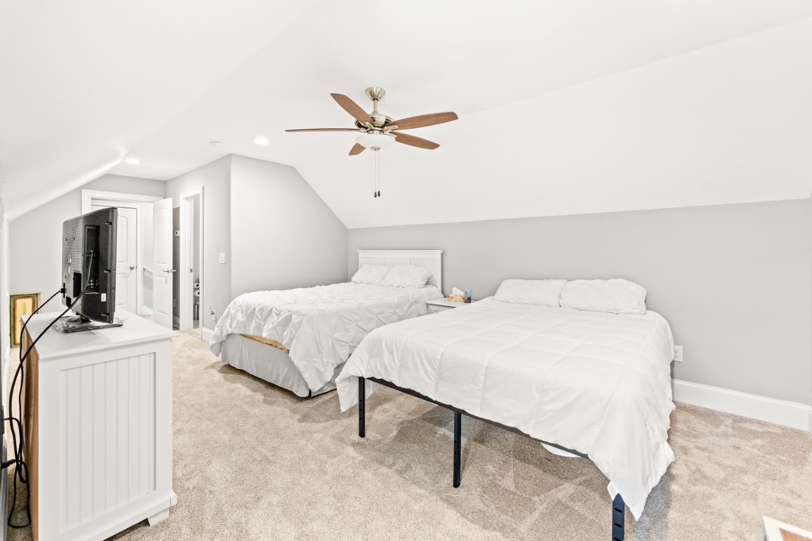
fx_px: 334
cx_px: 406
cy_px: 270
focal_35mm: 15
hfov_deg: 101.1
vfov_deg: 78.1
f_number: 7.1
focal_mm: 14.8
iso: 320
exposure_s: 1/13
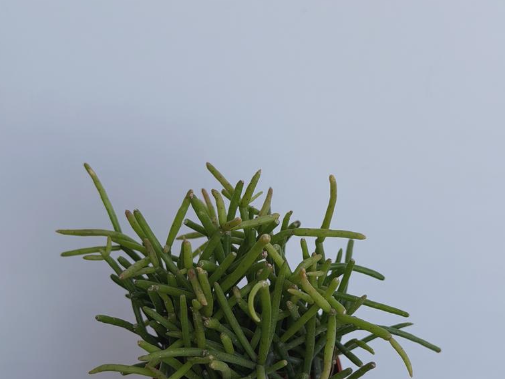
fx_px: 948
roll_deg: +4.1
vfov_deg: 22.4
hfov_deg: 29.8
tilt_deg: -24.5
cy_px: 285
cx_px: 252
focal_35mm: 65
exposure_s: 1/601
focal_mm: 6.76
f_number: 1.78
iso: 64
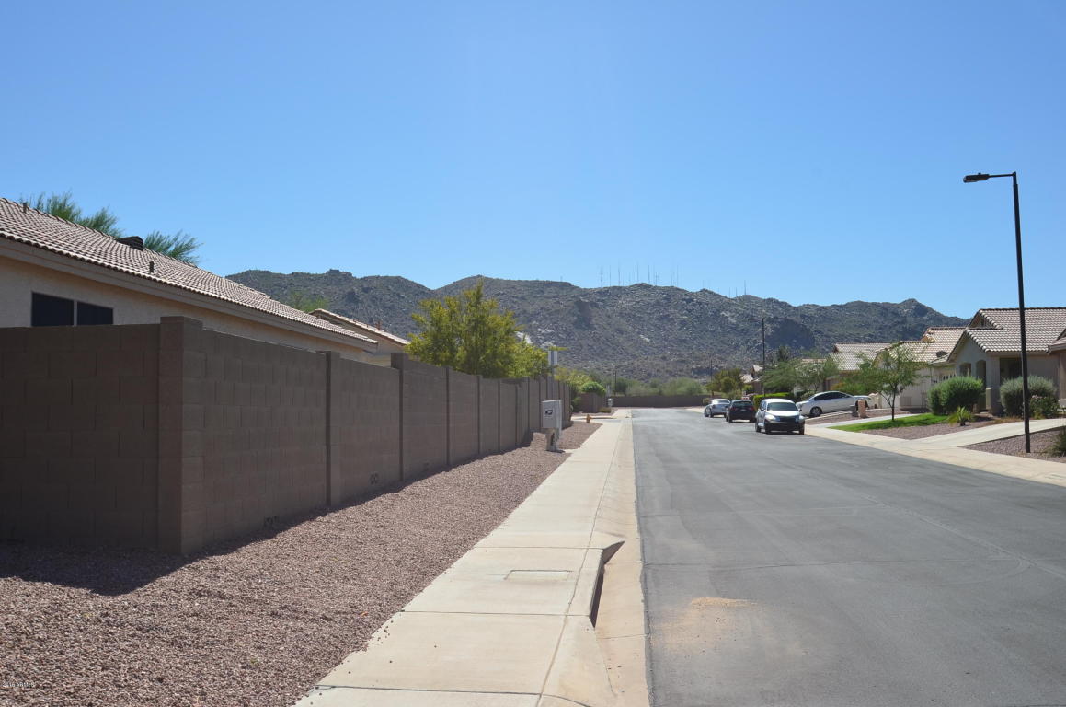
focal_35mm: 33
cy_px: 354
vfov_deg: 39.8
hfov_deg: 57.3
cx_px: 533
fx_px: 975
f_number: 11
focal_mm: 22
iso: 200
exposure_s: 1/400
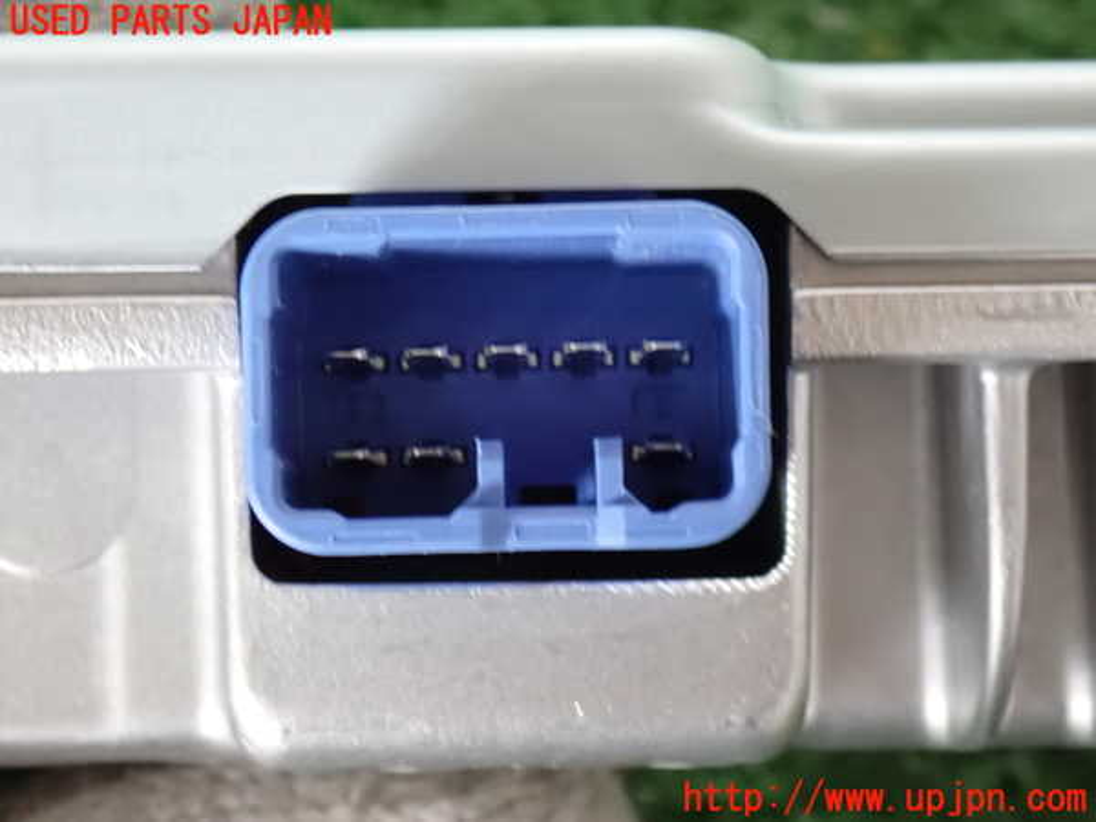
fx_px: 2976
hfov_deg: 20.9
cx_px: 548
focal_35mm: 94
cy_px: 411
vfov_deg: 15.7
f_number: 4.7
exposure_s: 1/20
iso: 1600
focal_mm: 16.79
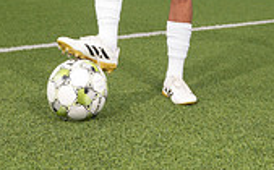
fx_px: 790
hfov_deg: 19.7
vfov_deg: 11.1
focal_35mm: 106
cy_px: -173
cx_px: 159
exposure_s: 1/200
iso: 100
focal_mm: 39
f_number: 6.3
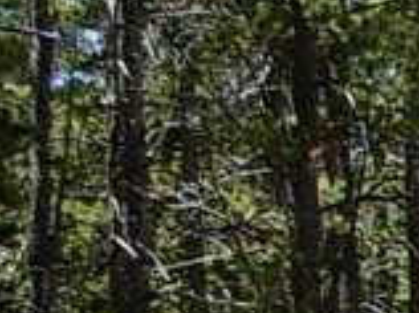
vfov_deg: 5.9
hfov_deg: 7.2
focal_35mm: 247
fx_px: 2985
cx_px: 1207
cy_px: 629
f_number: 2.9
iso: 79
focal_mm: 6.3
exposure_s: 1/373
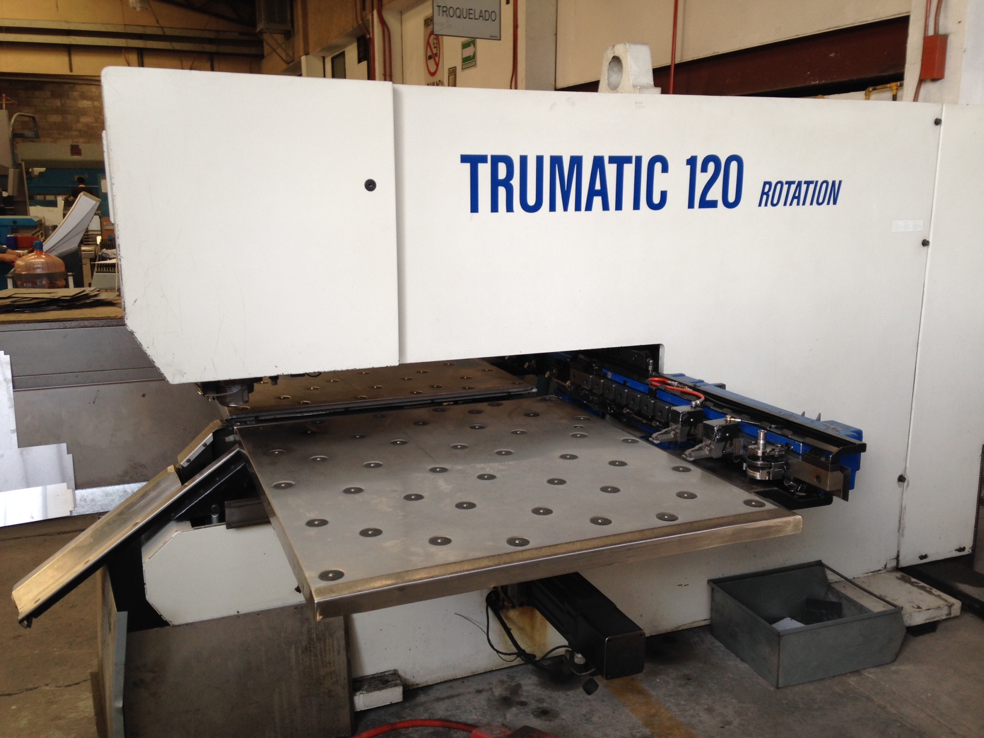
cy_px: 369
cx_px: 492
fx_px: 938
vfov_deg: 42.9
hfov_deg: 55.4
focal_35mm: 33
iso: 50
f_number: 2.4
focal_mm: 4.12
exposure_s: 1/24
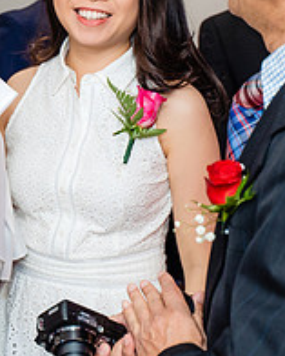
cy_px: 88
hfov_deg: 10.9
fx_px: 1464
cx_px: -73
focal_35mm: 139
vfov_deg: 13.8
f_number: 4
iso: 1250
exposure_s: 1/160
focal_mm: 50
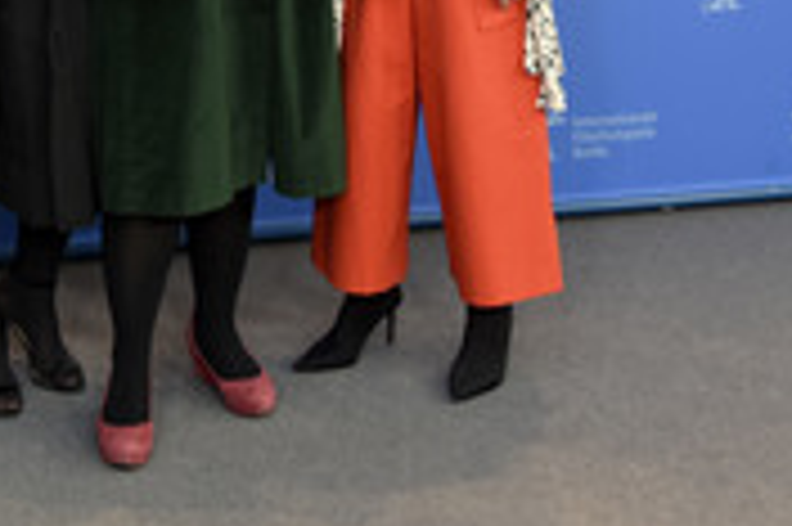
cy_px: -49
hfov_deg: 21.7
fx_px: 2022
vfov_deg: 14.5
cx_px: 88
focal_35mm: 92
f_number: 3.2
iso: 640
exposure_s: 1/250
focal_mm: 24
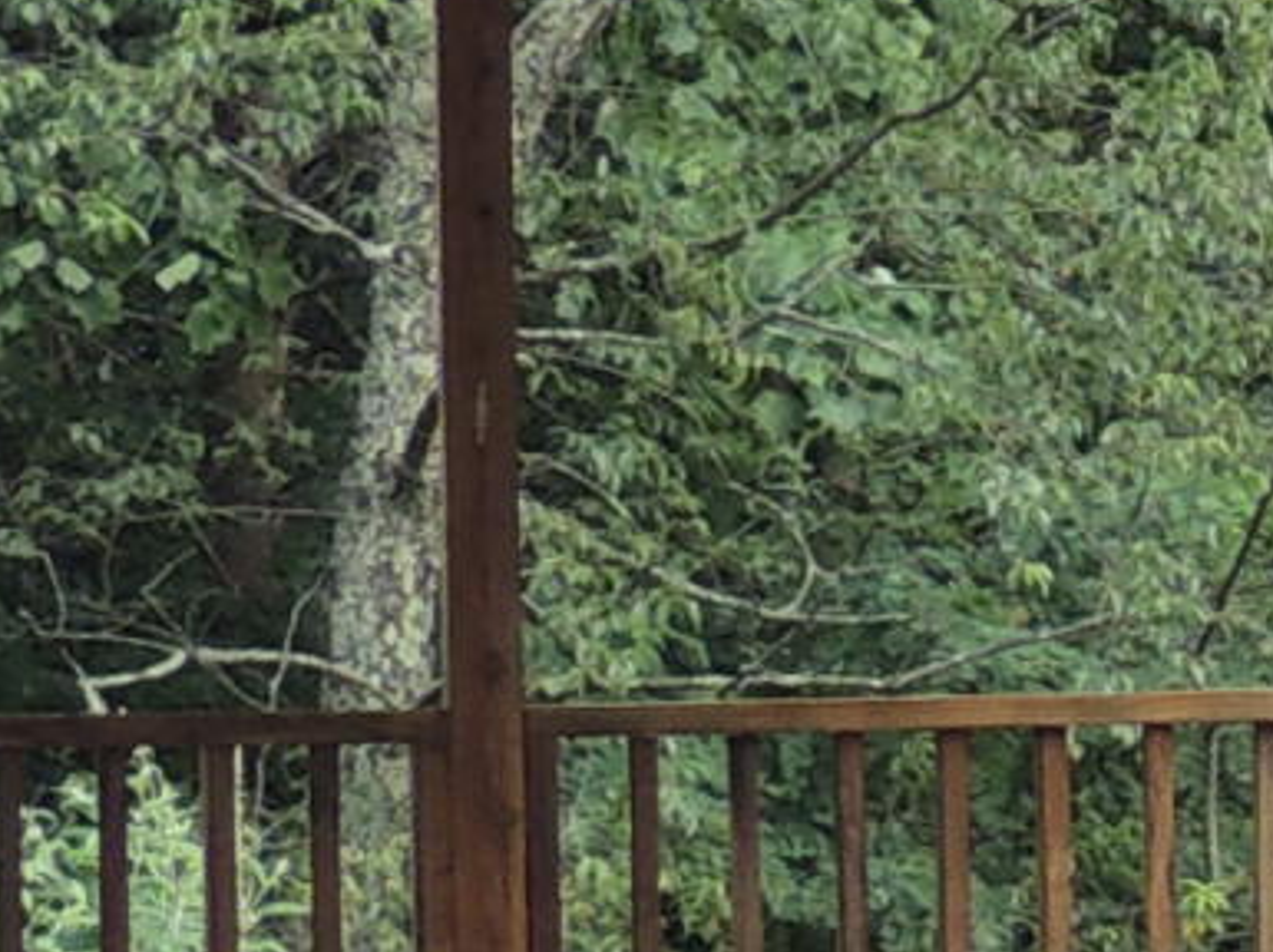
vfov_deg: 4.8
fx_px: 11463
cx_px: 3554
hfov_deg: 6.0
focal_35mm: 312
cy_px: 866
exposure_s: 1/160
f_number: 3.3
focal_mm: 7.1
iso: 100
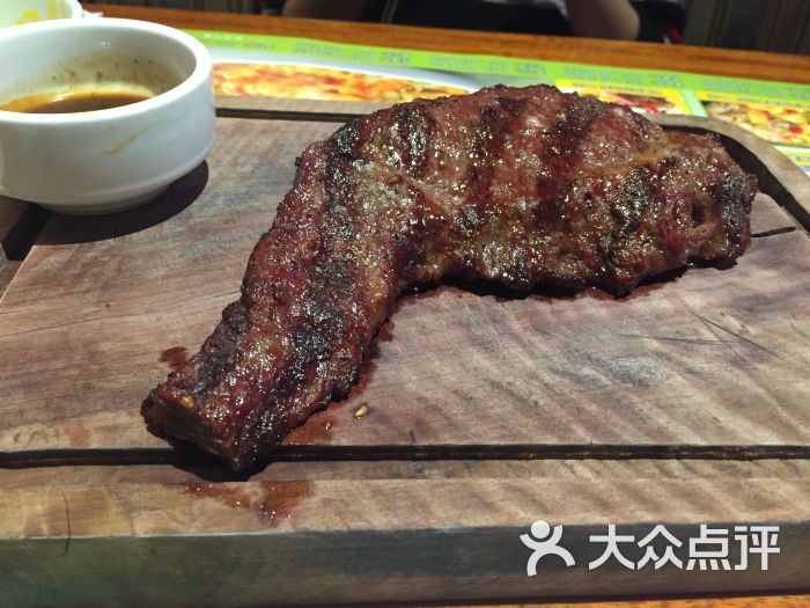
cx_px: 405
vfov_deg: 48.2
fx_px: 679
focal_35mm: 29
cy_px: 304
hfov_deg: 61.7
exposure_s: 1/20
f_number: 2.2
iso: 250
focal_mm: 4.15
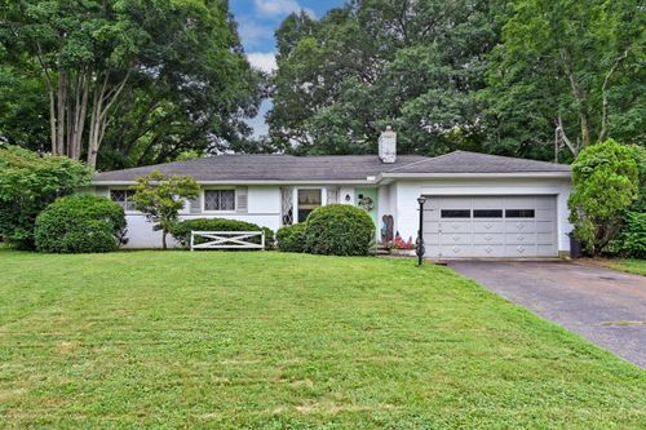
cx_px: 323
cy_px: 215
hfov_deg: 81.2
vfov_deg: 59.5
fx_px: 377
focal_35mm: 21
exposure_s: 1/250
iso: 160
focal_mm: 21
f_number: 5.6
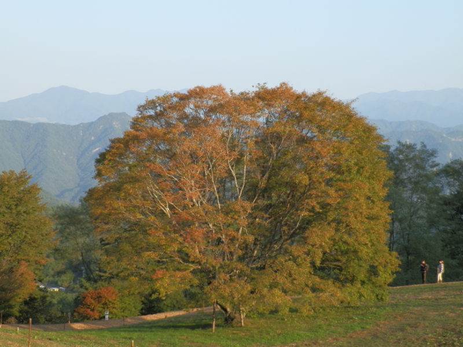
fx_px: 976
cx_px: 232
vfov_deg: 20.2
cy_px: 174
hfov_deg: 26.7
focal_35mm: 73
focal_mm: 13.18
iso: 80
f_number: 4.1
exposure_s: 1/250
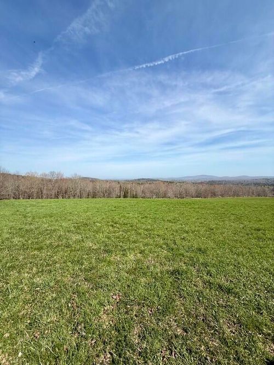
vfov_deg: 102.1
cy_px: 182
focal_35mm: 14
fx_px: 148
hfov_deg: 85.7
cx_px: 137
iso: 50
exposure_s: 1/2841
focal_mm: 2.22
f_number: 2.2
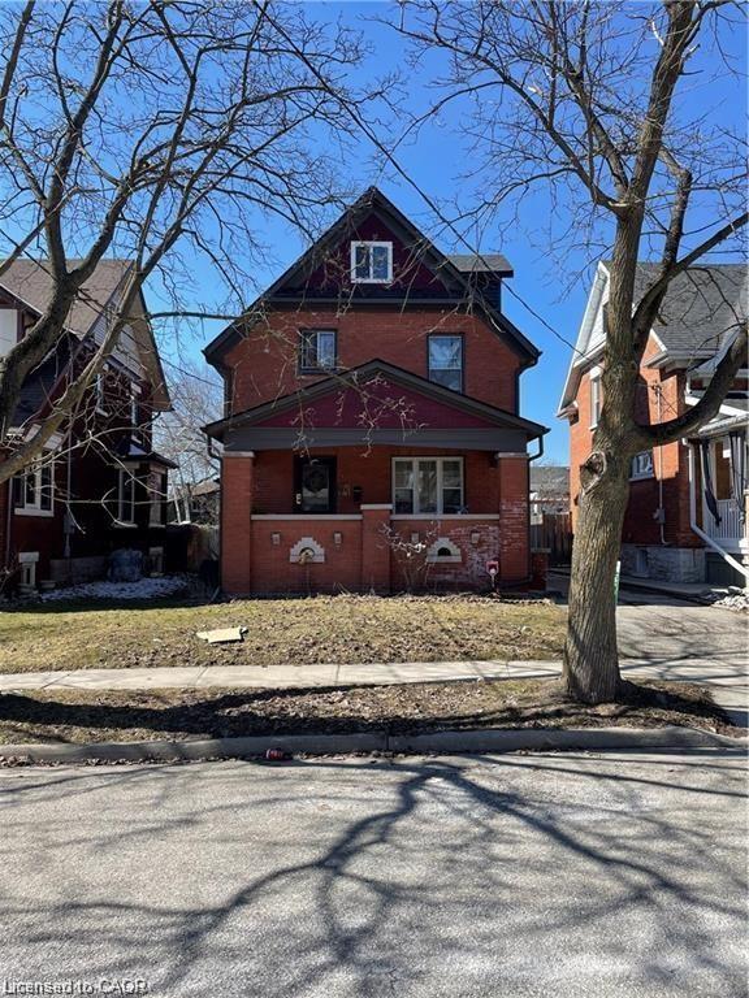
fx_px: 750
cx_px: 374
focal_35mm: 26
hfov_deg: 53.1
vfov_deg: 67.3
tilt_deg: +2.6
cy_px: 499
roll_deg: +0.4
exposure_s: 1/988
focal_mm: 4.2
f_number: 1.6
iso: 32
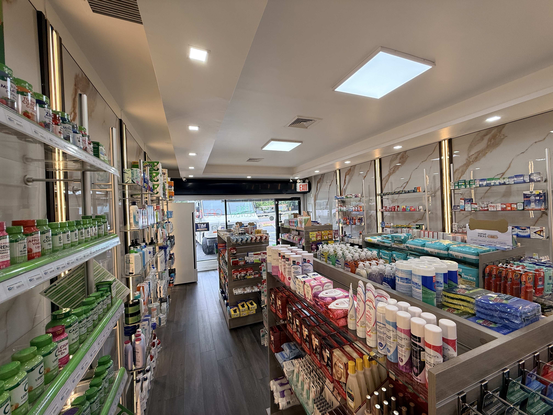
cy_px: 208
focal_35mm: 14
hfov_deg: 102.1
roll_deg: +2.7
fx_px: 224
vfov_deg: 85.7
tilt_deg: +0.0
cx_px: 276
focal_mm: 2.22
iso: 80
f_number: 2.2
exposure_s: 1/120
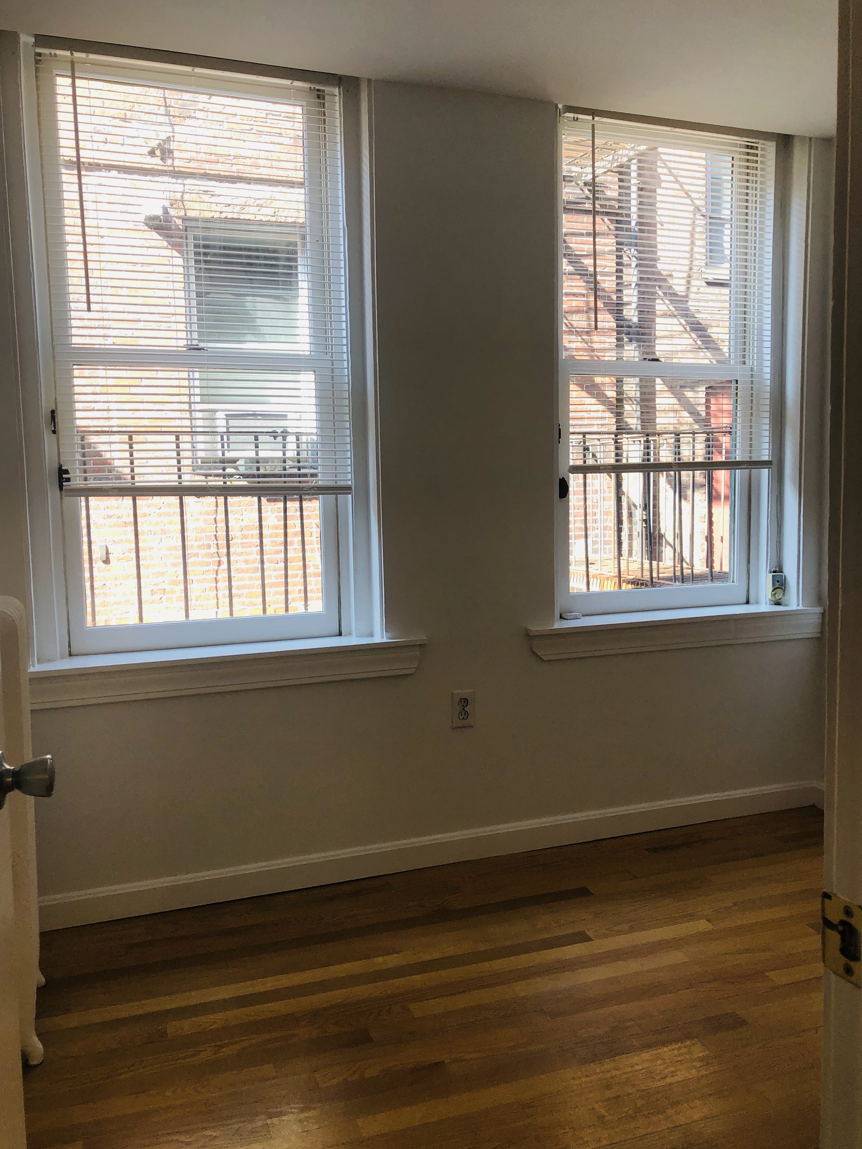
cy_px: 573
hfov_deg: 48.2
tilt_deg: -5.5
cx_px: 429
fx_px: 963
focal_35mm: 29
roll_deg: +2.3
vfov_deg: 61.7
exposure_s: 1/120
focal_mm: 3.99
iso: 50
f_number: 1.8
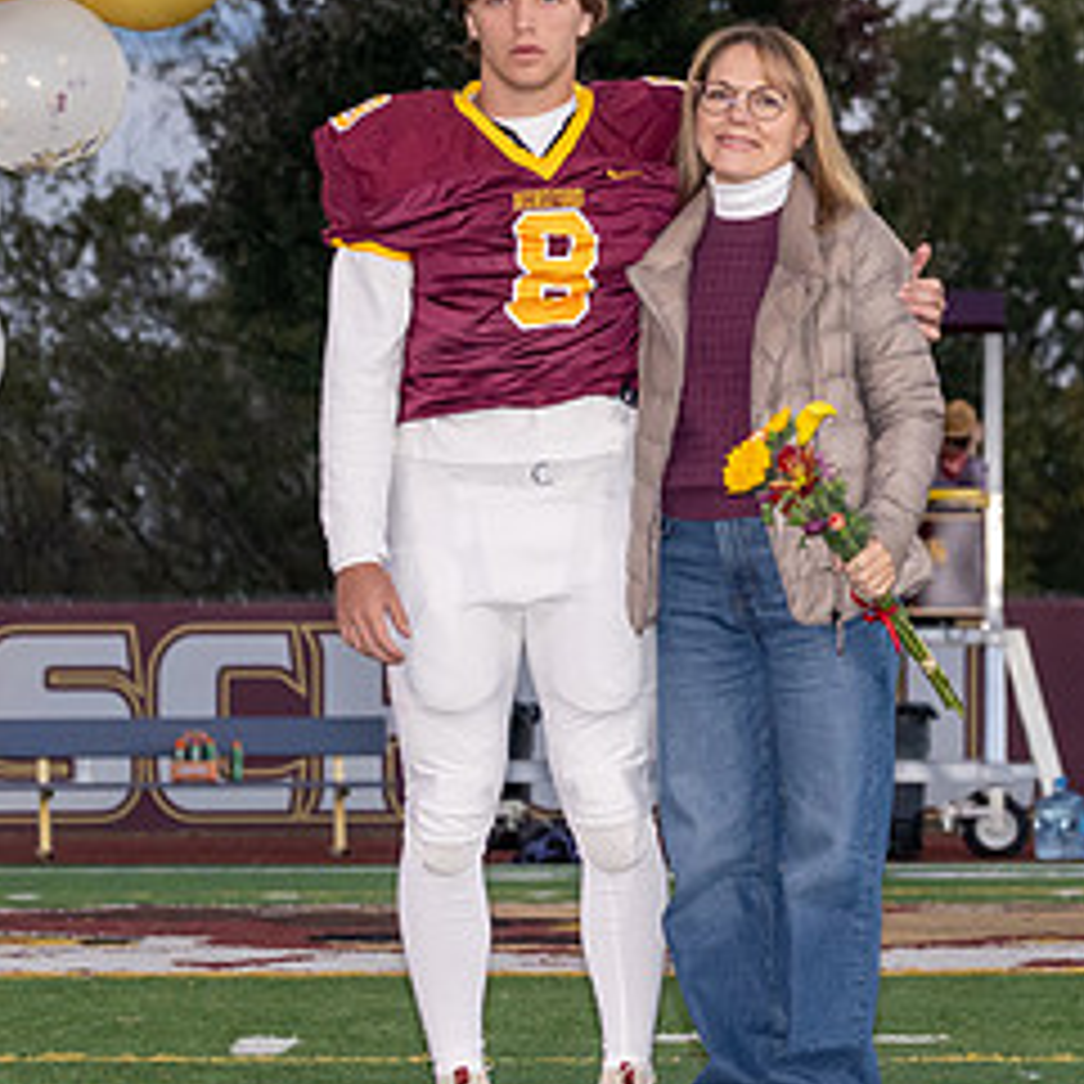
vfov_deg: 6.5
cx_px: 930
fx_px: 9566
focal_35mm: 270
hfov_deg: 6.5
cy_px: 363
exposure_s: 1/200
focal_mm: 70
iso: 1000
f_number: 4.5
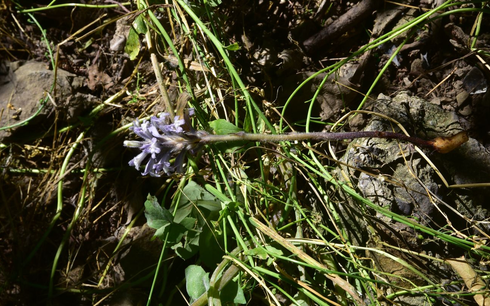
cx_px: 246
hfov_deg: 27.8
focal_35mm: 74
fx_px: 988
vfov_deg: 17.6
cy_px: 143
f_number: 22
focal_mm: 72
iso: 400
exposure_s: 1/100
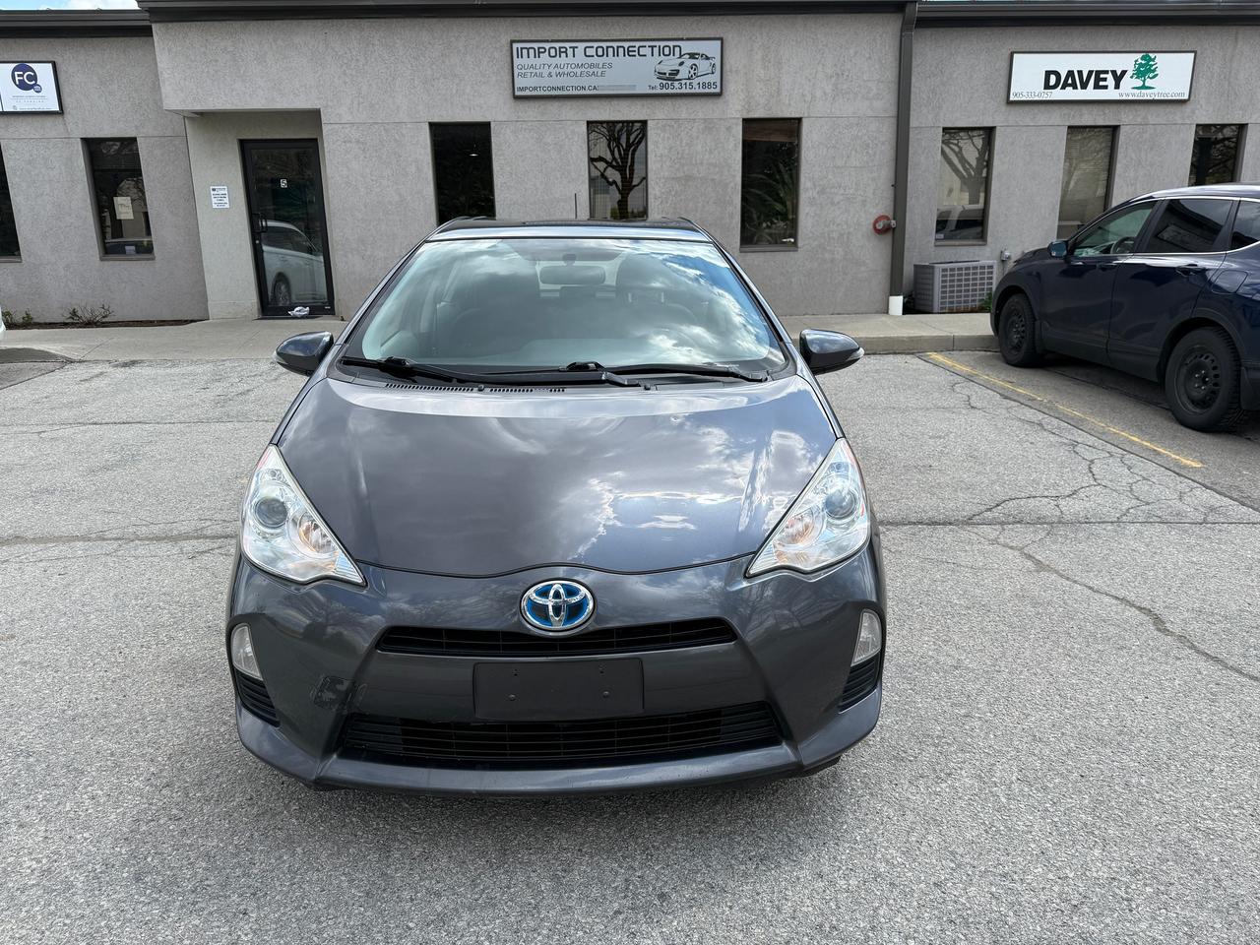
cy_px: 472
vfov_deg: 56.8
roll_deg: +0.8
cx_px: 630
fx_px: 874
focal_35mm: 24
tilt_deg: -15.0
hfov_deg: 71.6
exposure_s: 1/2299
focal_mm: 6.76
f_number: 1.78
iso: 80
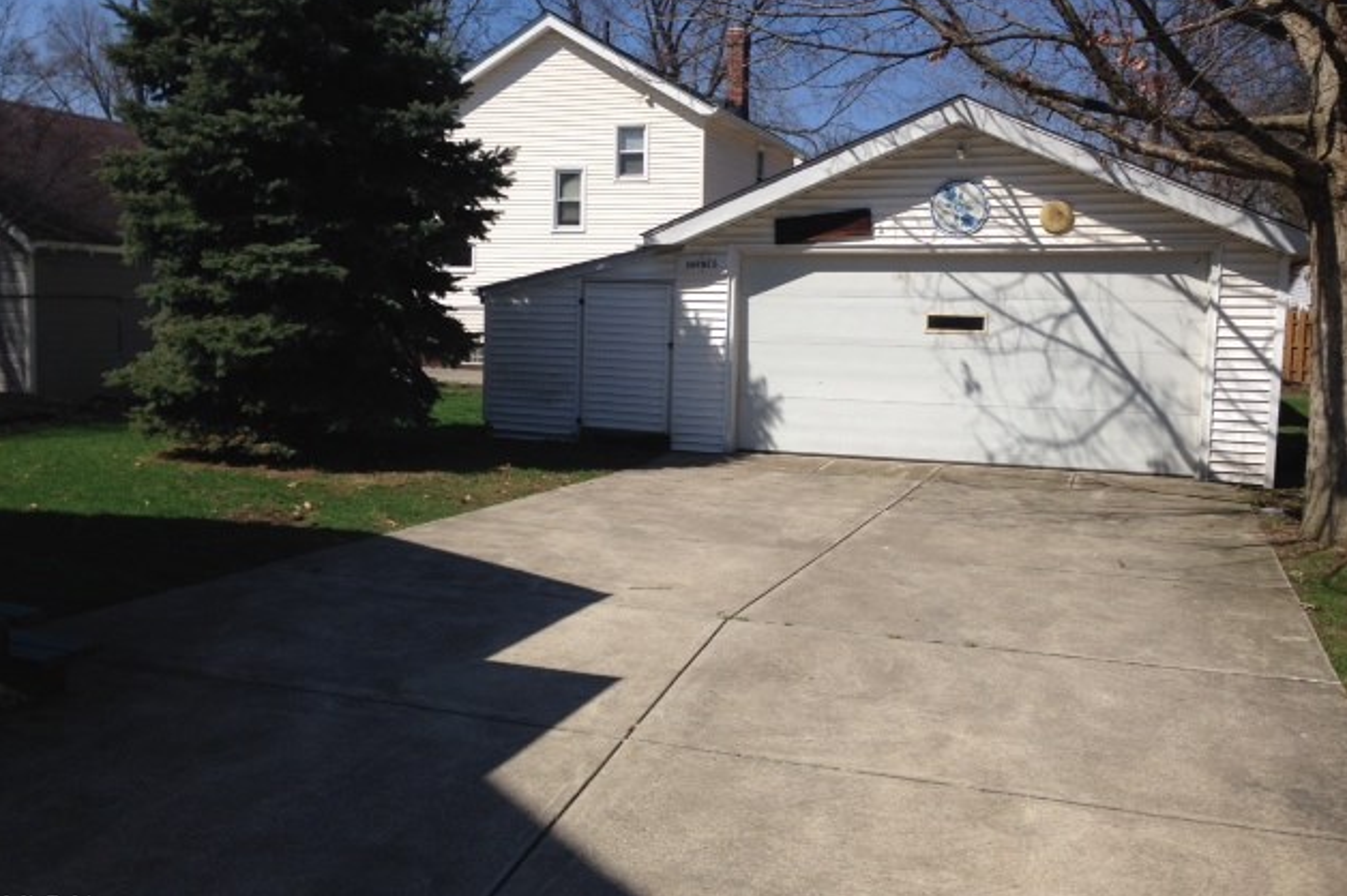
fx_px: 1309
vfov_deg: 37.8
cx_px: 682
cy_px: 416
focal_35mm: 35
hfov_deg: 54.5
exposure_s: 1/2463
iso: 50
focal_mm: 4.12
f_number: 2.4
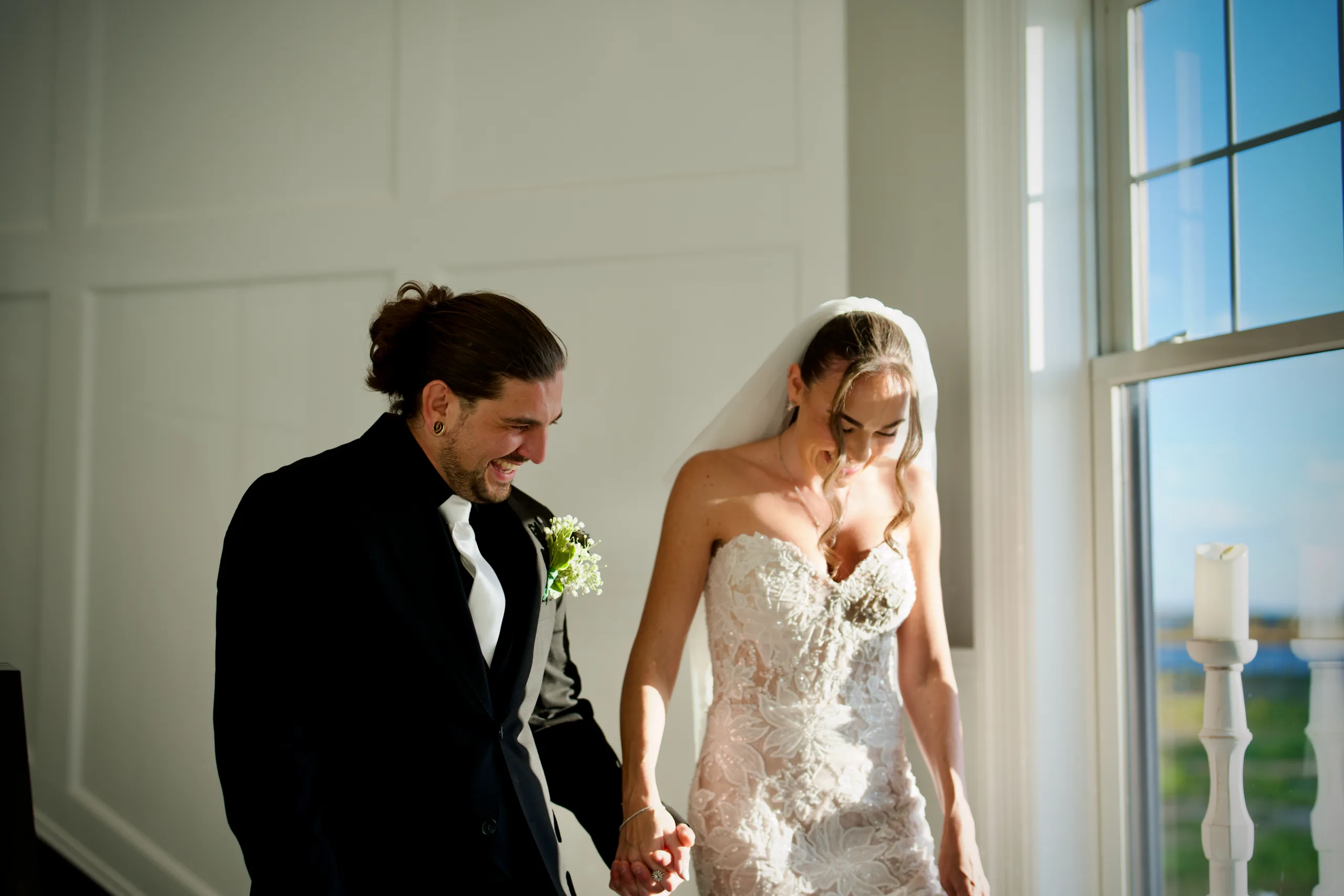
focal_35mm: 50
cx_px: 672
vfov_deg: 27.0
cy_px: 448
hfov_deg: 39.6
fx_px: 1867
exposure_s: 1/1000
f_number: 1.6
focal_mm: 50
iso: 100
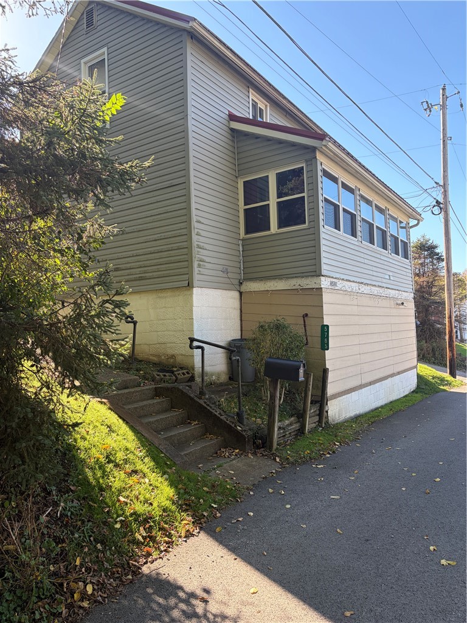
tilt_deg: +5.8
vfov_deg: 67.3
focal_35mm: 26
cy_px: 312
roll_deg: +2.6
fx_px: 468
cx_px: 234
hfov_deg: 53.1
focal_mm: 5.96
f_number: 1.6
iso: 64
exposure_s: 1/612
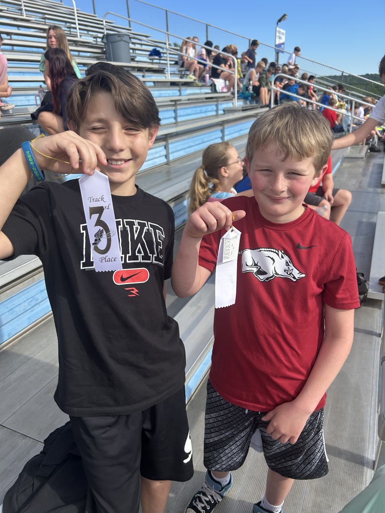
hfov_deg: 53.1
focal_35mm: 26
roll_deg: +2.8
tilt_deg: -23.3
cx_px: 192
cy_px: 256
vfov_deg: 67.3
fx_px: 386
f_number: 1.5
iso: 50
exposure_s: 1/2695
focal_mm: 5.7
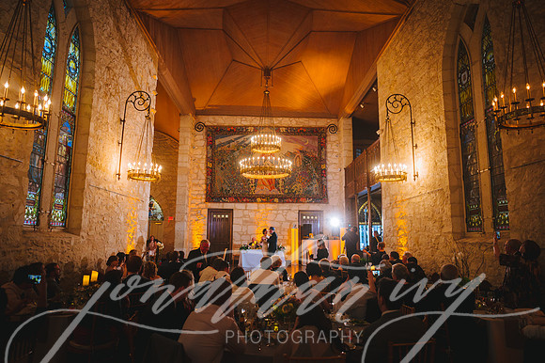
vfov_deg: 53.1
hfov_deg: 73.8
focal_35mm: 24
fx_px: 363
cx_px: 272
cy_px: 182
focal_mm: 24
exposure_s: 1/125
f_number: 2.8
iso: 3200
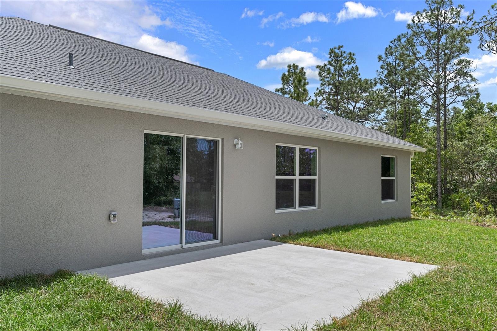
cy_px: 166
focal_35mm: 30
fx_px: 414
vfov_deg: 43.6
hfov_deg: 61.9
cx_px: 248
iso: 320
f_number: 8
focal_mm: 20
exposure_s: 1/320
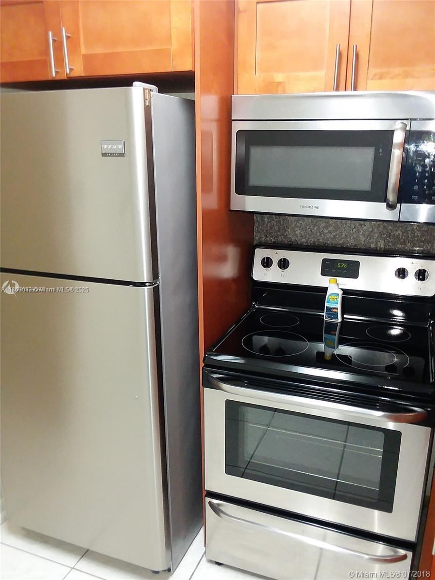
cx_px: 218
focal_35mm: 29
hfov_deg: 48.2
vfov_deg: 61.7
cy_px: 290
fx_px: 486
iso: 125
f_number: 1.9
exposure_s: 1/30
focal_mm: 2.47
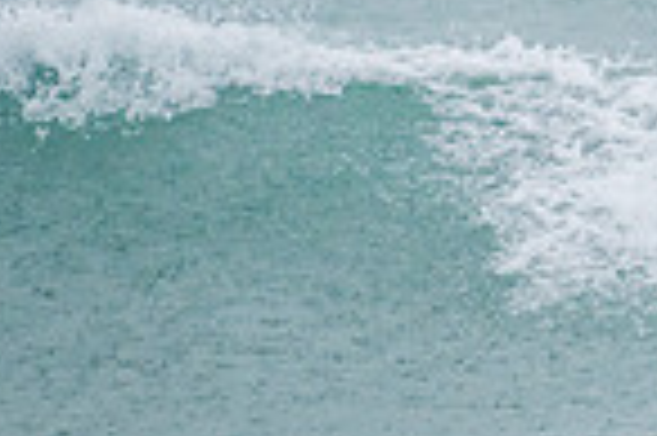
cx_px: 1233
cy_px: -29
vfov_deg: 0.7
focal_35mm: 1990
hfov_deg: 1.0
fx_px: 36276
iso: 900
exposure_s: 1/320
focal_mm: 500
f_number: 5.6
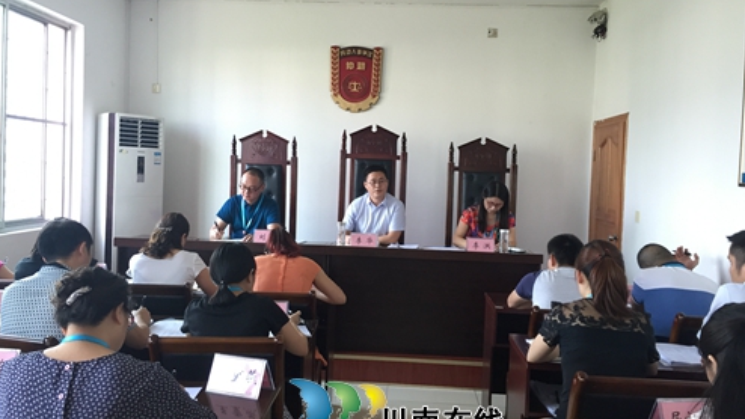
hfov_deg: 61.0
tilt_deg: -2.3
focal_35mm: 32
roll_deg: -3.8
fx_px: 632
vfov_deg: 36.7
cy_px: 197
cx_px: 372
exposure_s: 1/30
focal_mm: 4.15
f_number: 2.2
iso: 80
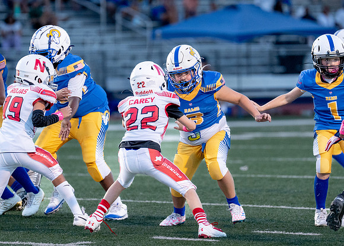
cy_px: 98
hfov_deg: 5.1
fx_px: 3848
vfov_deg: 3.7
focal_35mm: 394
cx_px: 188
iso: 2000
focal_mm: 200
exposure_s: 1/1250
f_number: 2.8
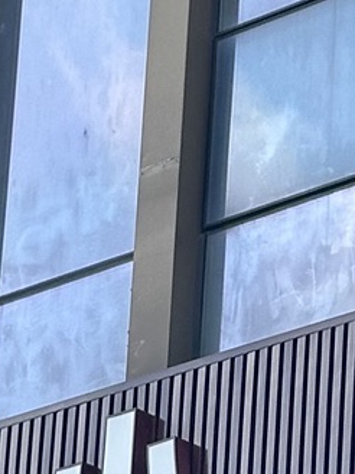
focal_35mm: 293
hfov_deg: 5.1
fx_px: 4006
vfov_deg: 6.7
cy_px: 497
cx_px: 234
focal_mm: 6.86
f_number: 1.78
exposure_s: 1/597
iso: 64
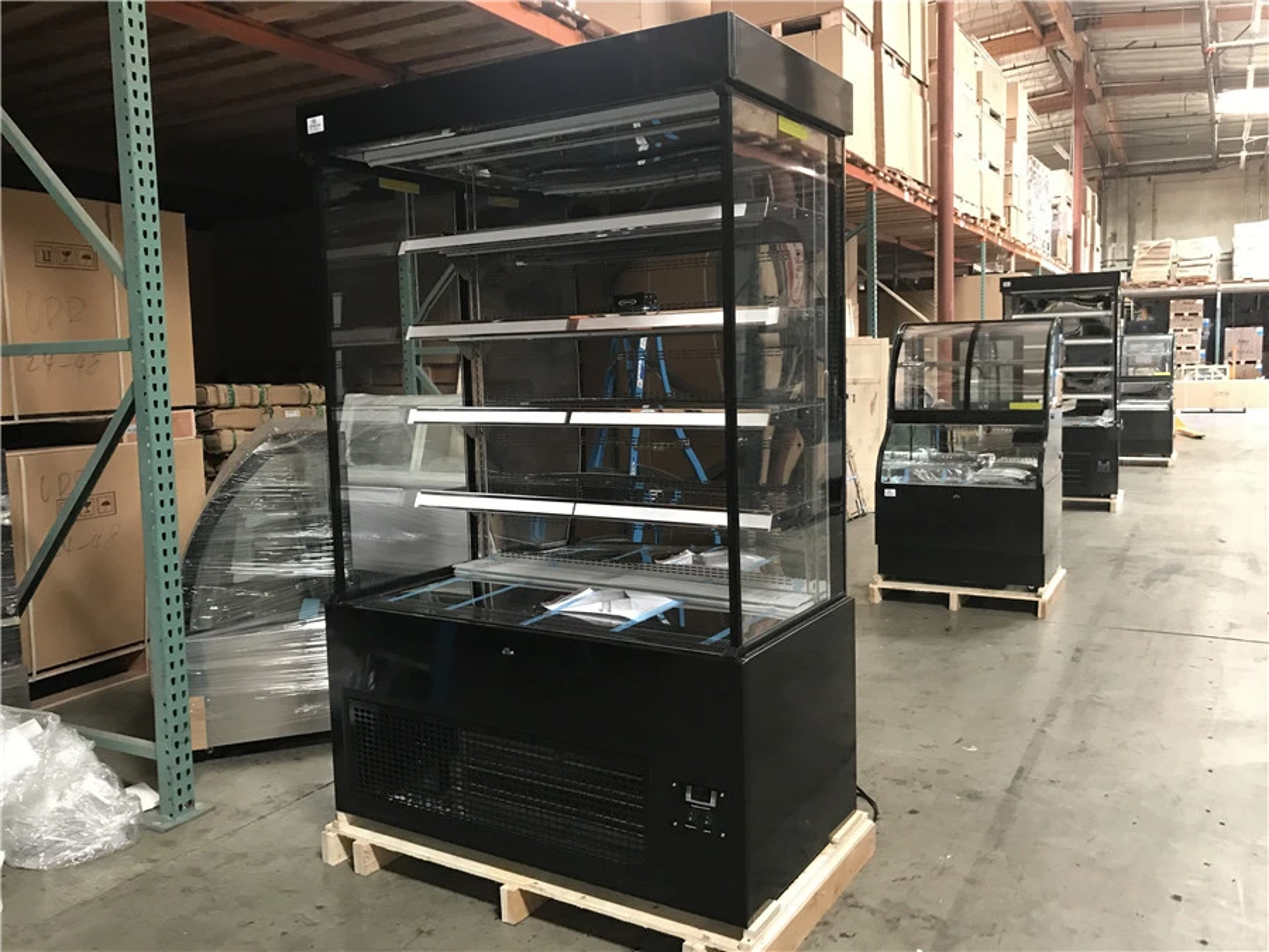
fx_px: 1026
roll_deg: +2.0
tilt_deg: -5.8
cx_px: 634
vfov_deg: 49.7
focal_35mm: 28
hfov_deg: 63.4
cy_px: 476
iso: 100
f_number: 1.8
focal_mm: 3.99
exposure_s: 1/15
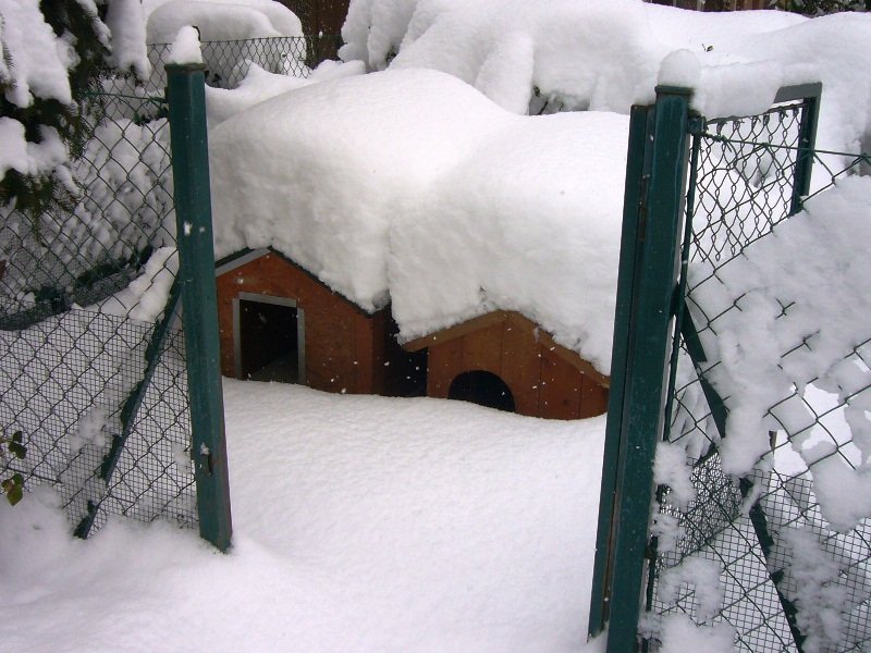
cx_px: 436
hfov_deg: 46.8
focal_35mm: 40
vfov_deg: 36.0
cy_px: 326
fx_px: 1006
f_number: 5.6
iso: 80
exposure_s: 1/160
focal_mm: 4.7
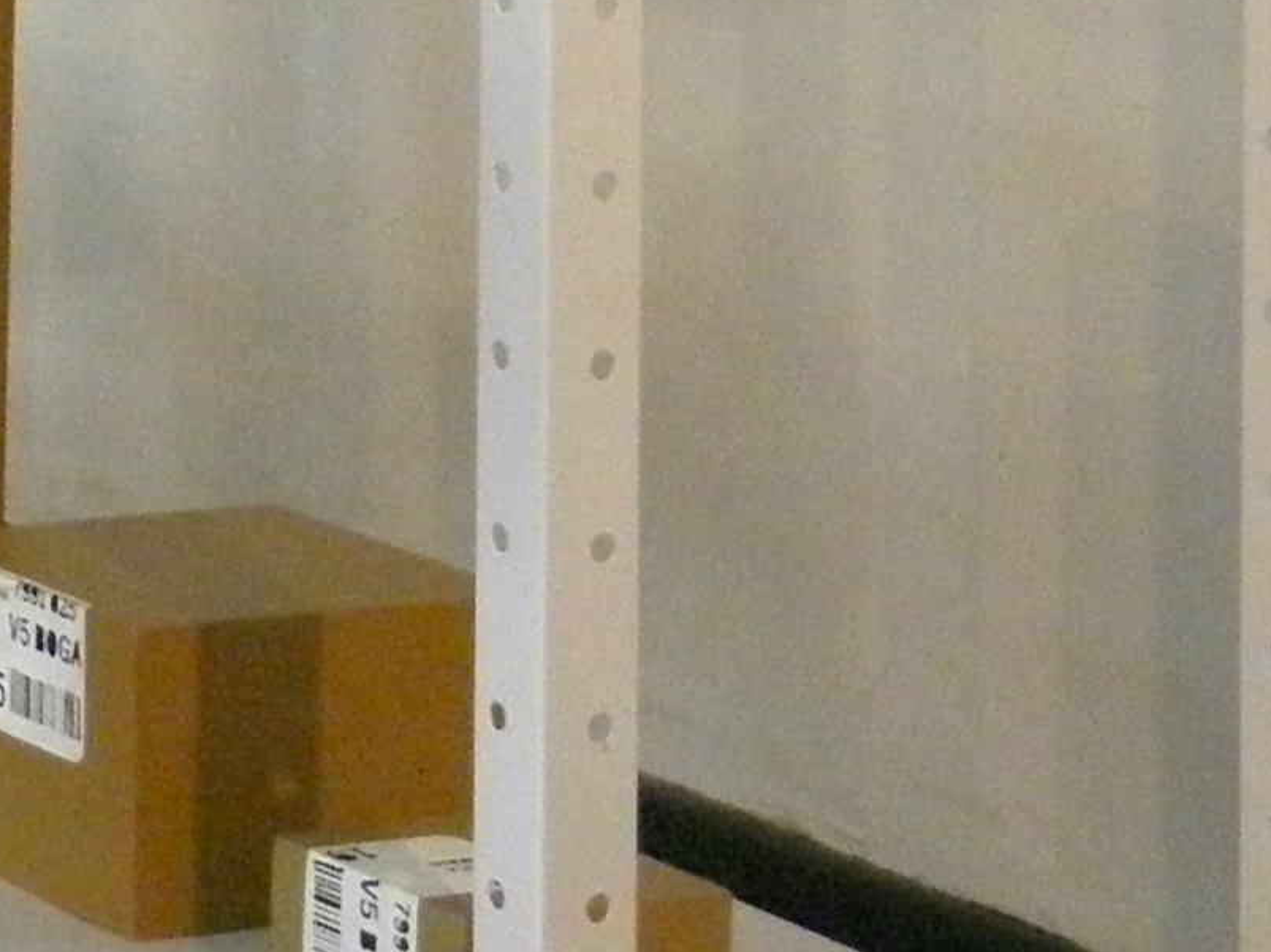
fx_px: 6535
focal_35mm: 178
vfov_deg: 8.0
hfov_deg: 10.3
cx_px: -1255
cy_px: -933
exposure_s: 1/15
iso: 400
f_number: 3.7
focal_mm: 6.4
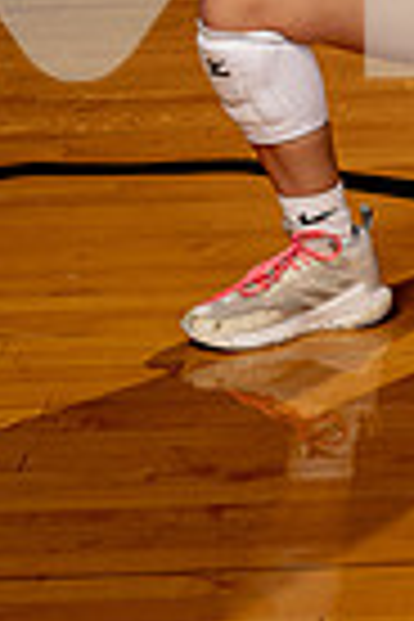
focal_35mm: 163
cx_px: 526
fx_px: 2812
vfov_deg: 11.9
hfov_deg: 8.3
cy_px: -374
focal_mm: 50
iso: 100
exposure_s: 1/250
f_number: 5.6
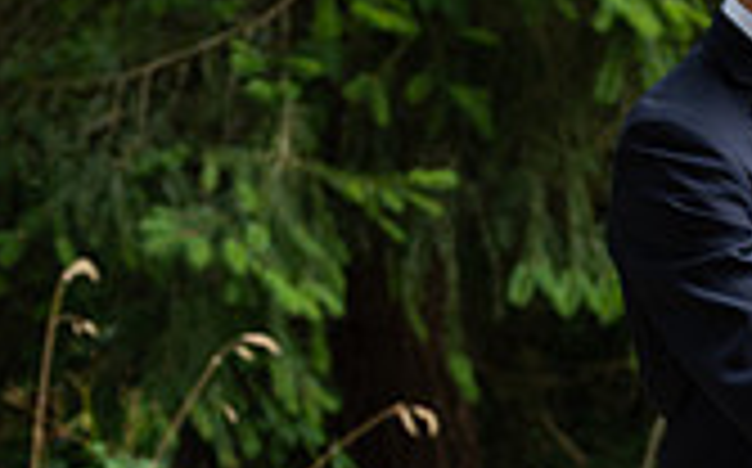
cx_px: 928
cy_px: 286
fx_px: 7248
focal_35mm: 354
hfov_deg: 5.9
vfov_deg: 3.7
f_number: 5.6
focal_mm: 100
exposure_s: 1/125
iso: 400
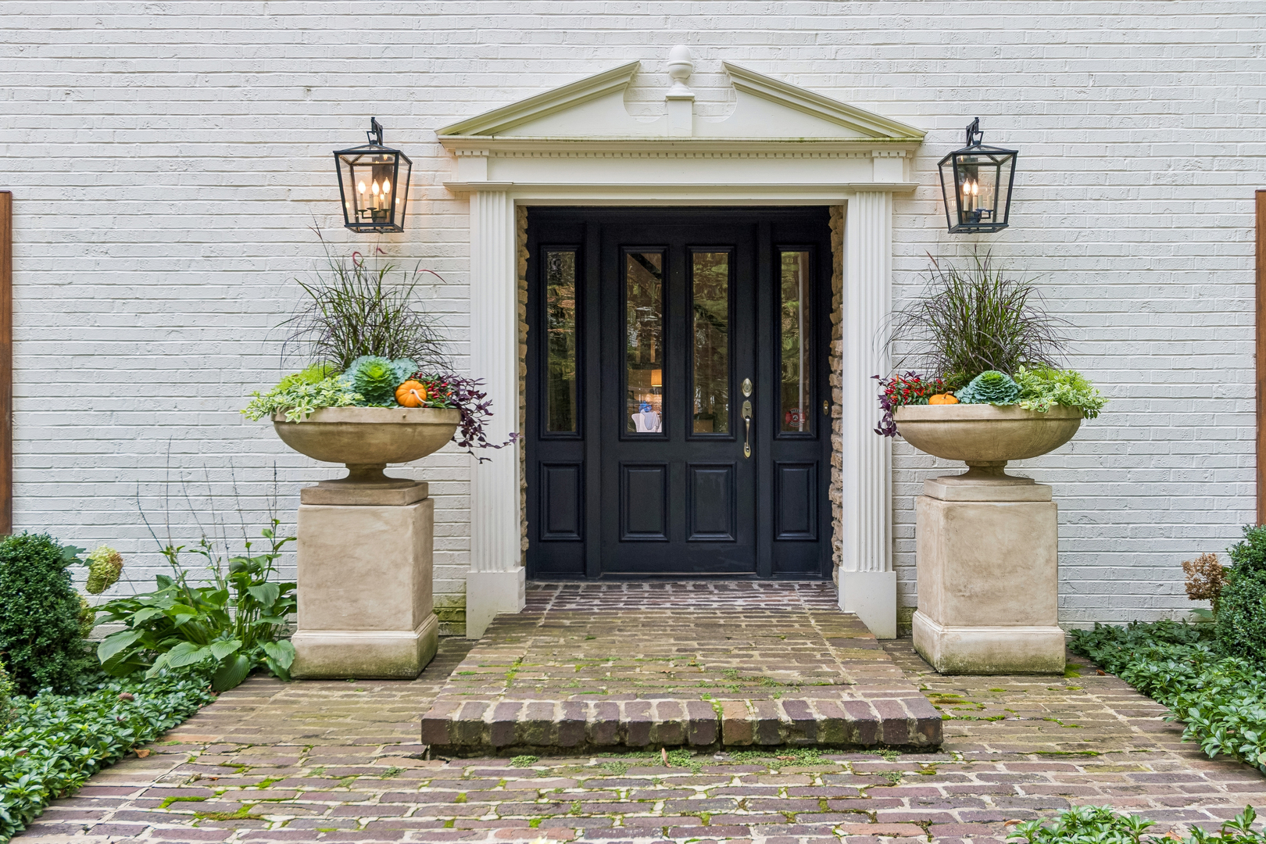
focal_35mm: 36
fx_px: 1266
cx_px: 633
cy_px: 422
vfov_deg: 36.9
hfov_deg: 53.1
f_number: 8
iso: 250
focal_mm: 24
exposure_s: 1/125
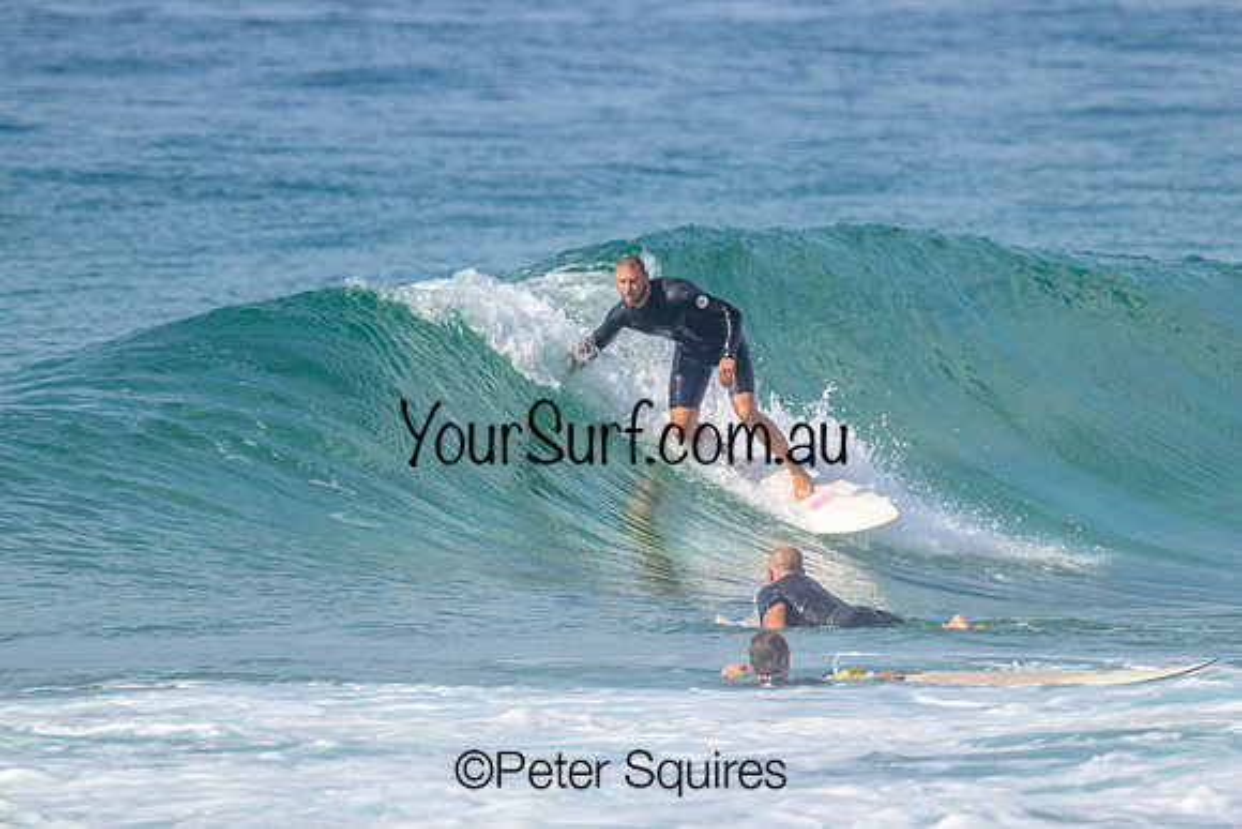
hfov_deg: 2.3
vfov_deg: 1.5
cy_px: 367
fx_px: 30747
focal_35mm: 891
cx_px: 692
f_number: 11
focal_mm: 800
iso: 900
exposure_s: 1/2000
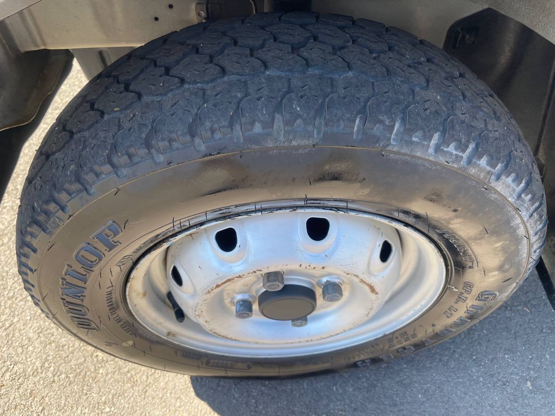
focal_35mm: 25
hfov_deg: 69.4
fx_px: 401
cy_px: 208
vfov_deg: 54.9
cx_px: 278
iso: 32
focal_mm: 5.1
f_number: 1.6
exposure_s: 1/188
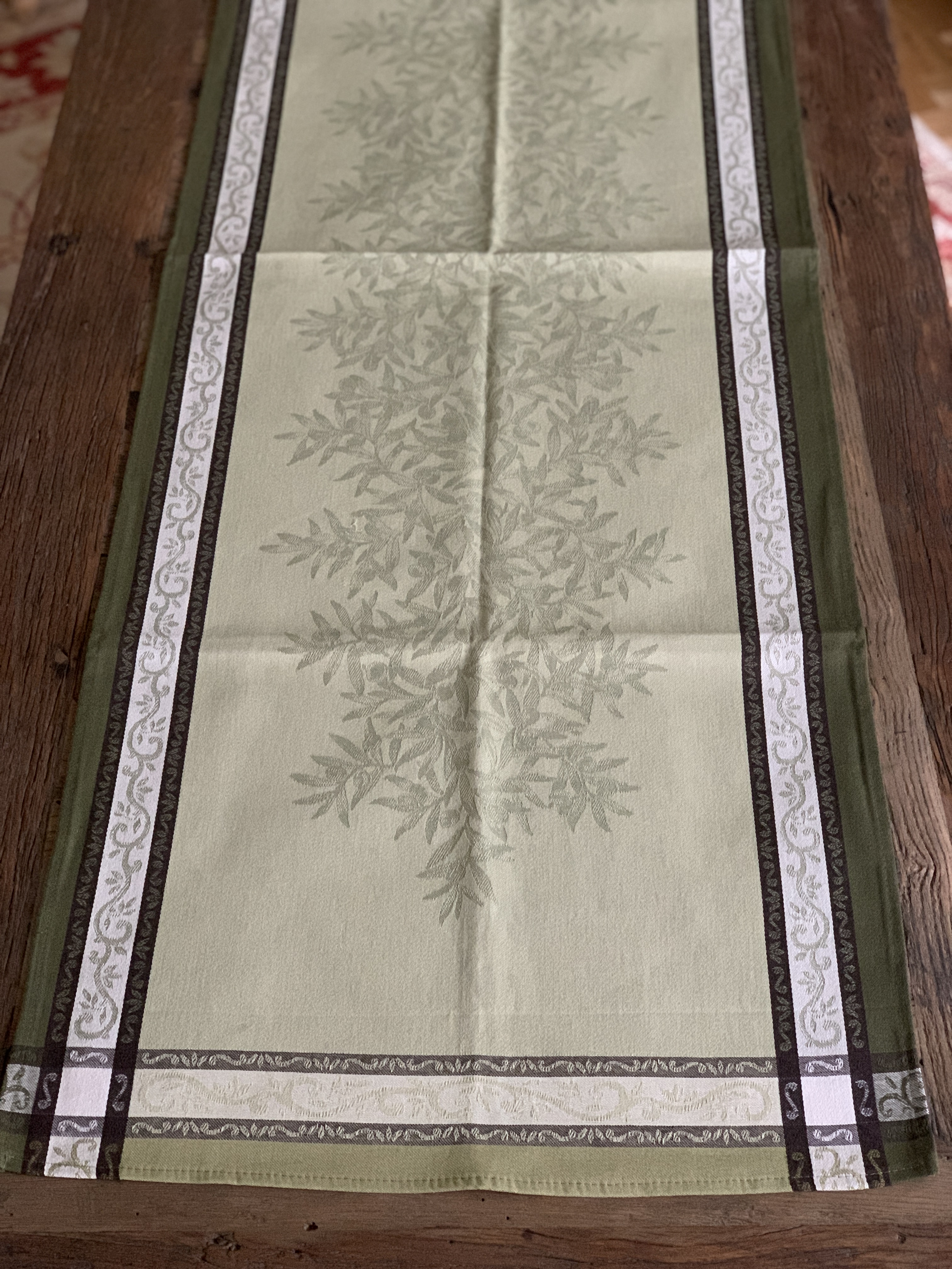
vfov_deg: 36.8
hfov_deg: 28.0
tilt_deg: -50.9
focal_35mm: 52
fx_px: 1907
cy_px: 634
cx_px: 476
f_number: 2.4
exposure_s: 1/40
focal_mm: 6
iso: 500
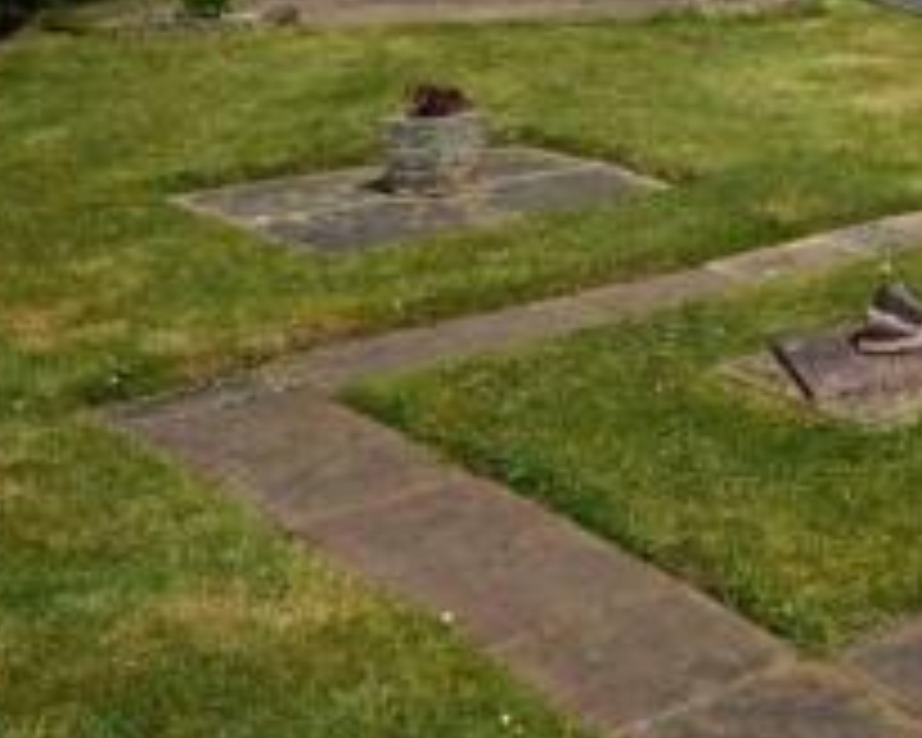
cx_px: 1334
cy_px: -173
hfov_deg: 21.4
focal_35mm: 76
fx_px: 2088
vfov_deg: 18.8
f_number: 11
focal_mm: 17
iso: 180
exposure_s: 1/500
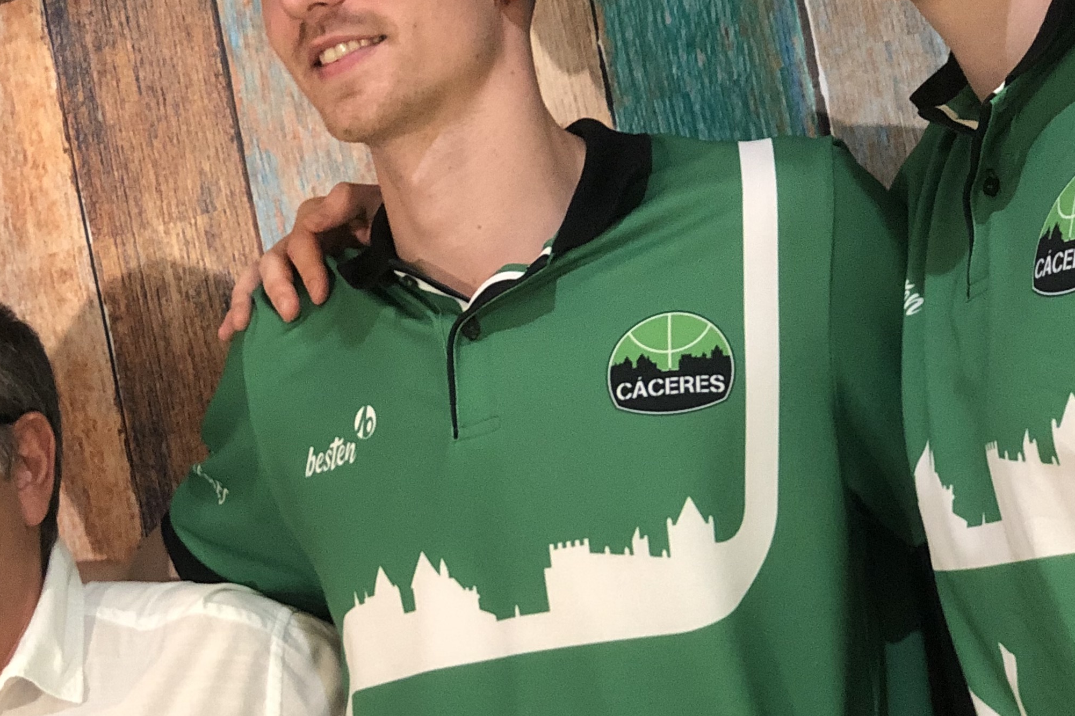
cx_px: 332
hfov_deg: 18.7
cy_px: 415
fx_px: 3255
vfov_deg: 12.6
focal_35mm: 109
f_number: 2.4
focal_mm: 6
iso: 160
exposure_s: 1/20
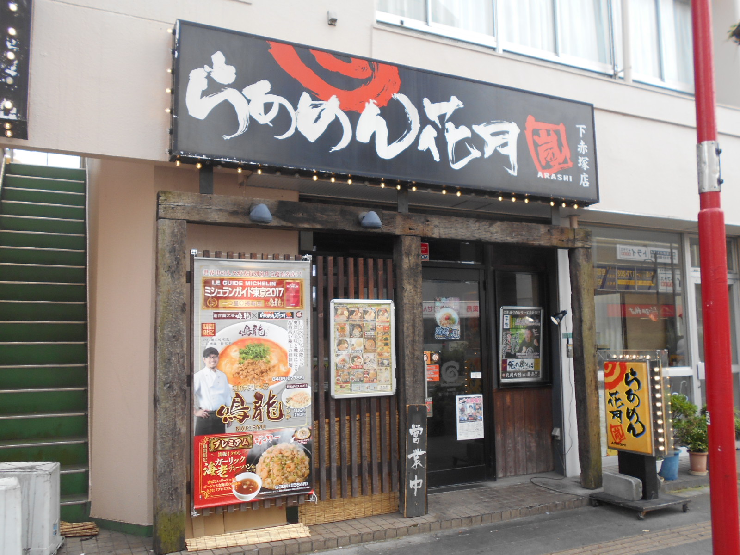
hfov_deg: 60.0
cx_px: 370
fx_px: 641
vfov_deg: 46.8
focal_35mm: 30
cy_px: 278
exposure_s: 1/160
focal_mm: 5.1
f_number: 3.4
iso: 80
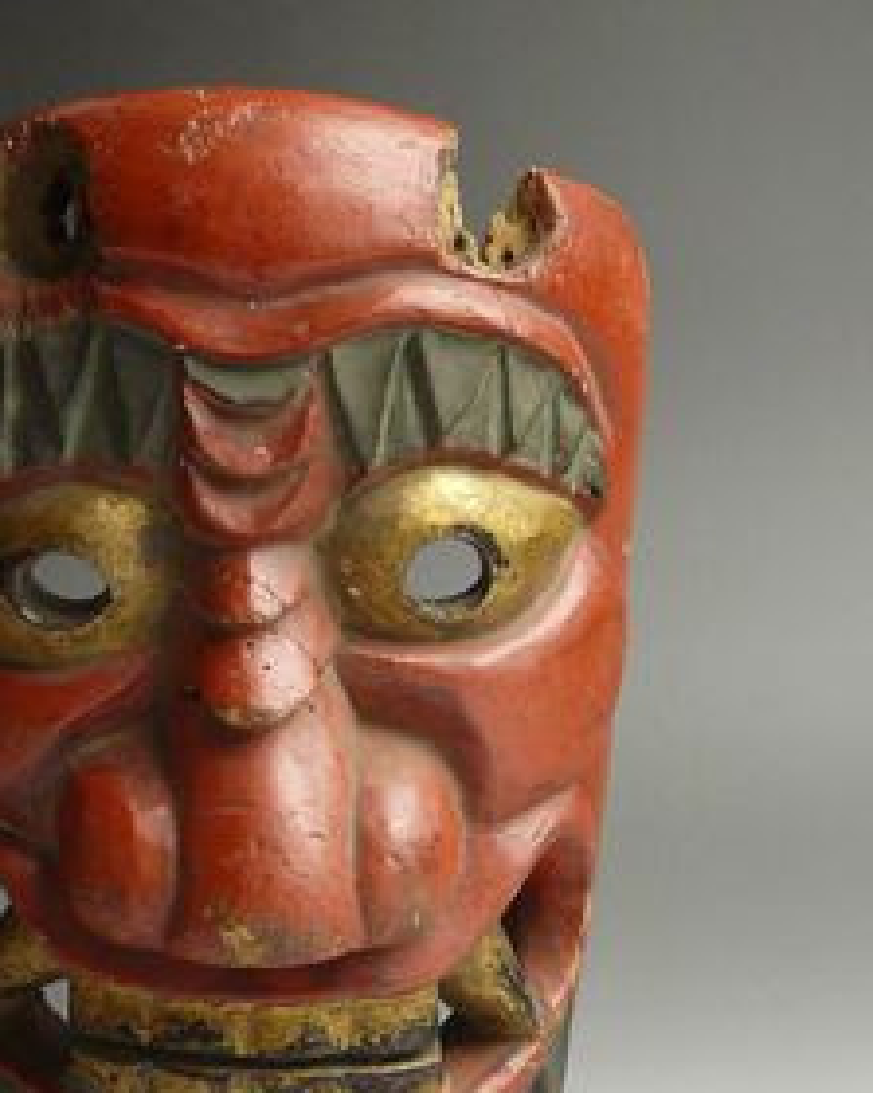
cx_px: 313
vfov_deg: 20.6
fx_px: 3005
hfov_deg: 16.5
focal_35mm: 93
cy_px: 658
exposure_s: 1/40
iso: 160
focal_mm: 6
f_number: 2.8
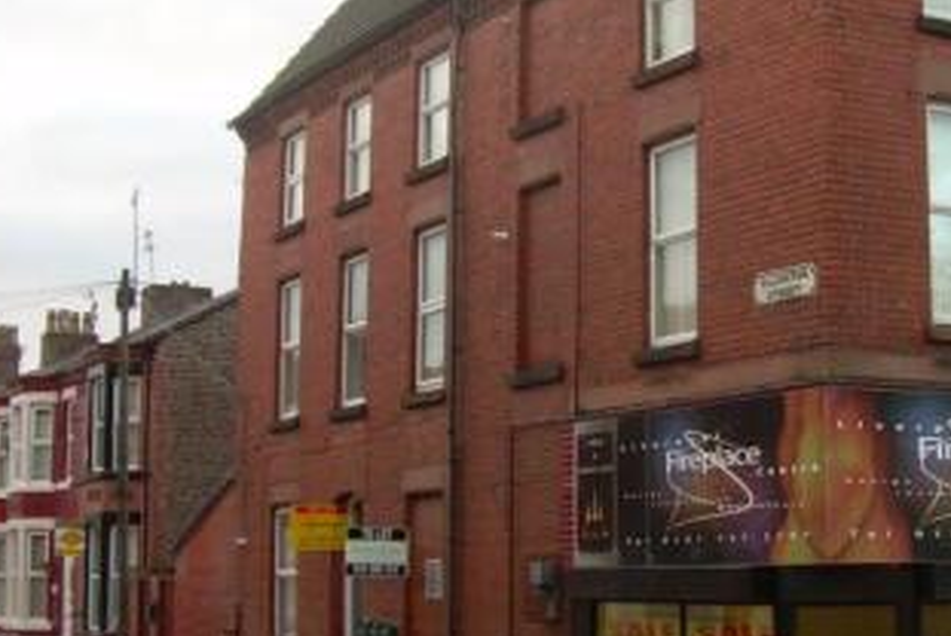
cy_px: 246
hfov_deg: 27.1
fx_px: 1957
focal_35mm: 74
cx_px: 653
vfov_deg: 18.4
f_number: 2.8
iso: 50
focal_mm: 6.3
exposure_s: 1/92.5
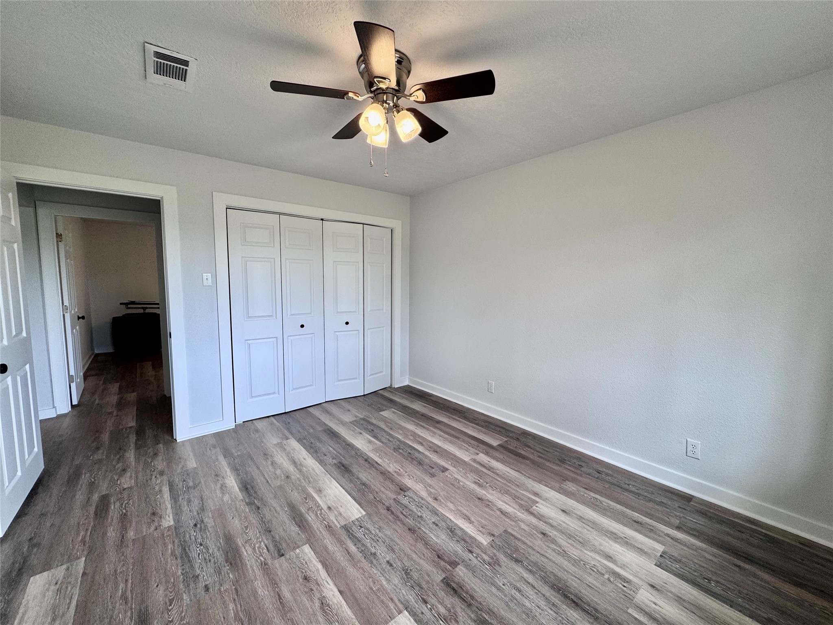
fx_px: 337
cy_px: 312
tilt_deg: -5.5
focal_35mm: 14
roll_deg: -0.8
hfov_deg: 102.1
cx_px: 416
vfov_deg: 85.7
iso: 80
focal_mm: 2.22
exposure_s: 1/120
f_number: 2.2
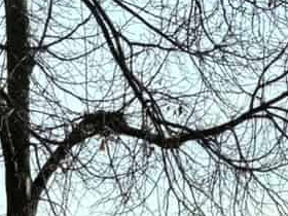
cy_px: 748
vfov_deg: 6.7
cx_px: 352
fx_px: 1581
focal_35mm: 190
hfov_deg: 10.2
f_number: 1.6
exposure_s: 1/1220
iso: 50
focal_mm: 6
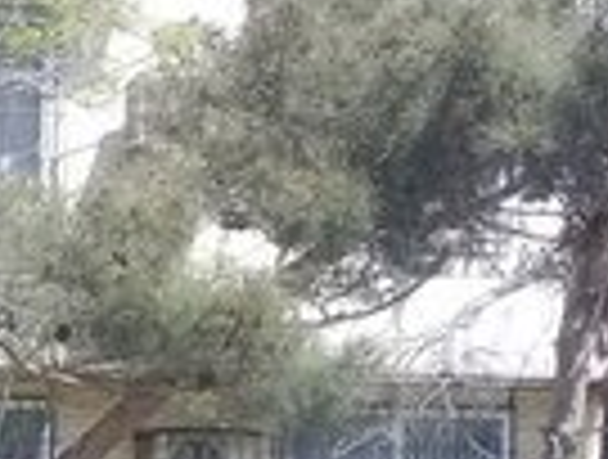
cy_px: 1069
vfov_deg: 9.0
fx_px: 2659
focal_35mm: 151
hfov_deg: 11.0
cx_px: -860
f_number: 2.2
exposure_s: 1/456
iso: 50
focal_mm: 3.3
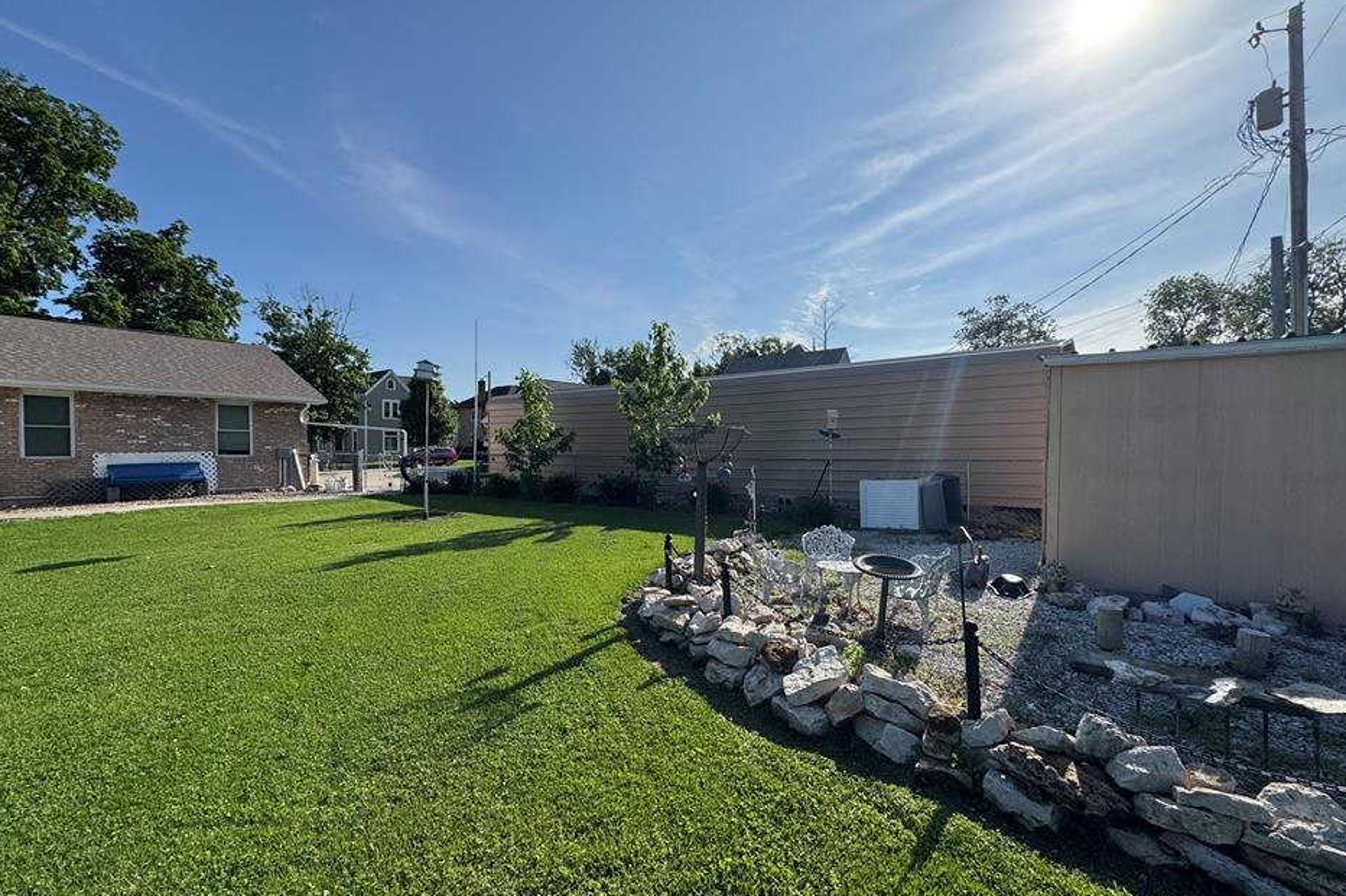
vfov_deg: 73.7
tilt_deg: -1.8
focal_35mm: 16
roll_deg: -0.2
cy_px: 466
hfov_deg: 96.7
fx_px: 598
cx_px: 672
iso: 40
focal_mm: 2.22
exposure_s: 1/2494
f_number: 2.2
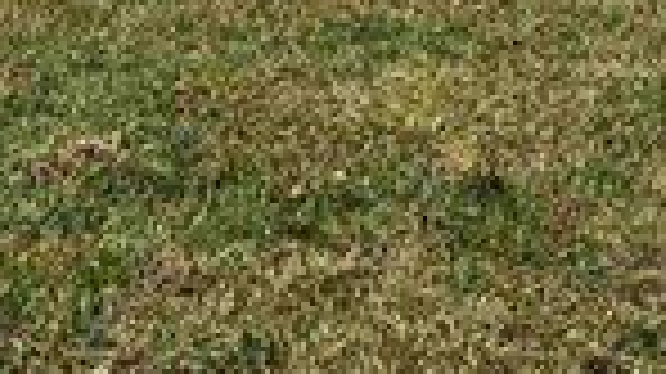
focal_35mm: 96
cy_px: -399
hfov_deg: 22.2
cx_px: 436
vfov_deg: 11.3
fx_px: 1694
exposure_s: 1/5076
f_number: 1.5
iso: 50
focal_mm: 5.7
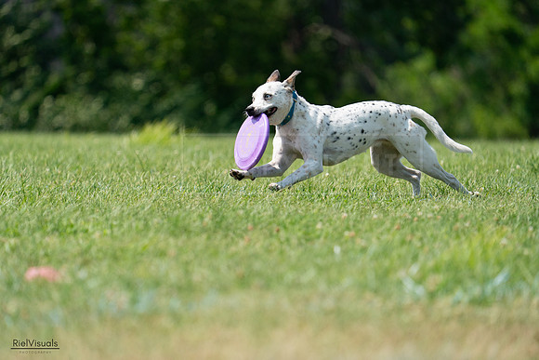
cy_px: 180
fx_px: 6484
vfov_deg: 3.2
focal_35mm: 433
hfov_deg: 4.8
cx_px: 270
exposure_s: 1/4000
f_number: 6.3
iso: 1000
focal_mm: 433
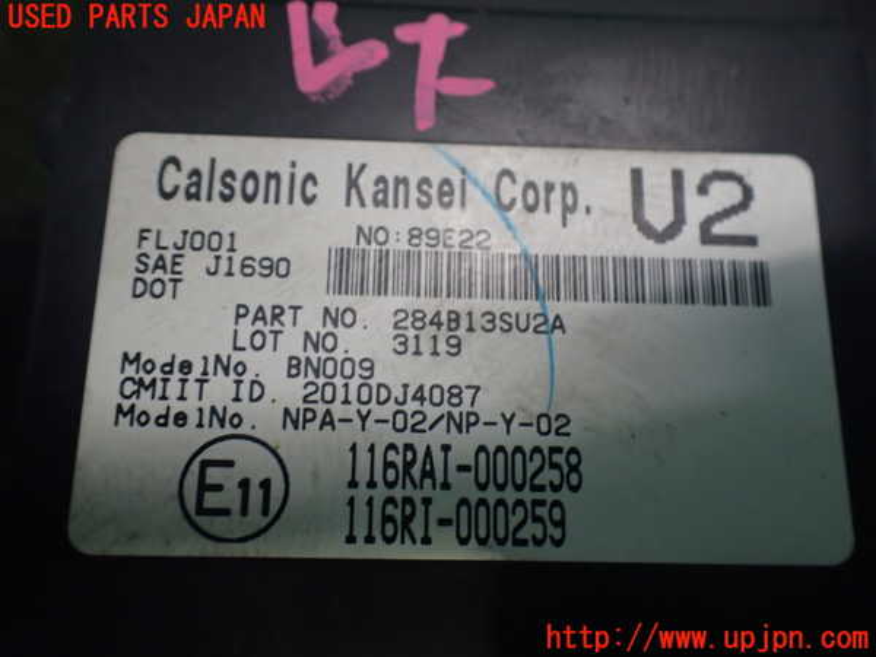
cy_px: 328
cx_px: 438
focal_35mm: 30
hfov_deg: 60.0
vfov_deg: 46.8
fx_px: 759
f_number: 2.3
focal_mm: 5.4
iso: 500
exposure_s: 1/125
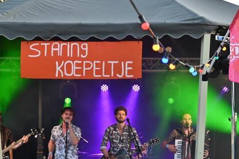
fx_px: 975
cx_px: 107
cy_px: 145
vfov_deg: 9.3
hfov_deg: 14.0
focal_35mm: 147
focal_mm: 70
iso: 220
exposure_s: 1/250
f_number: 4
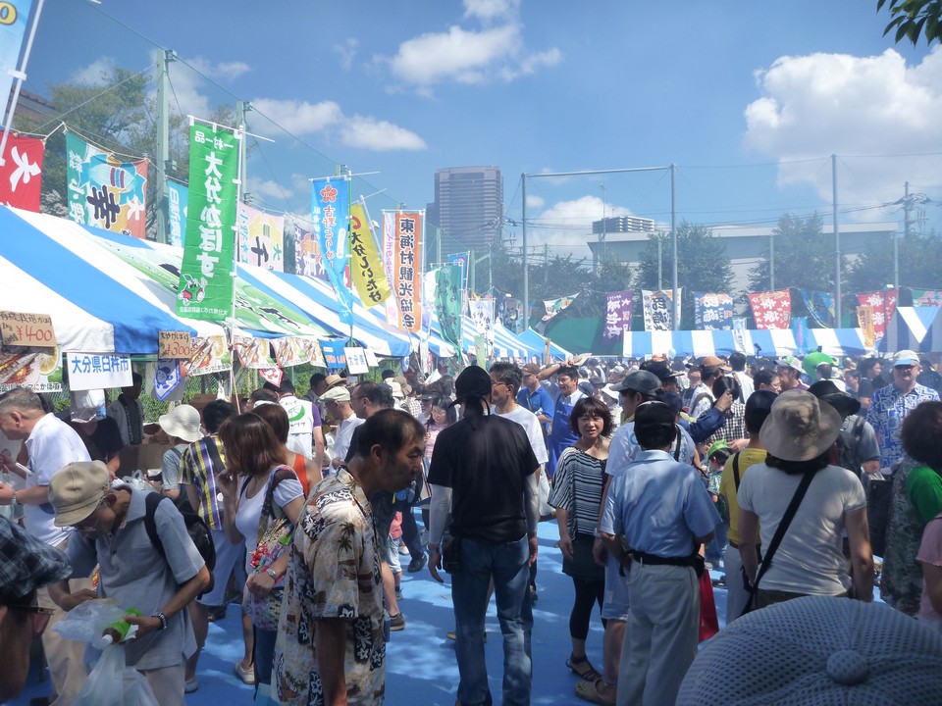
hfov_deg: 63.4
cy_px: 353
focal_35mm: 28
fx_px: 762
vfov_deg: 49.7
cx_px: 471
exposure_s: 1/800
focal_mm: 4.9
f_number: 3.3
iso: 125
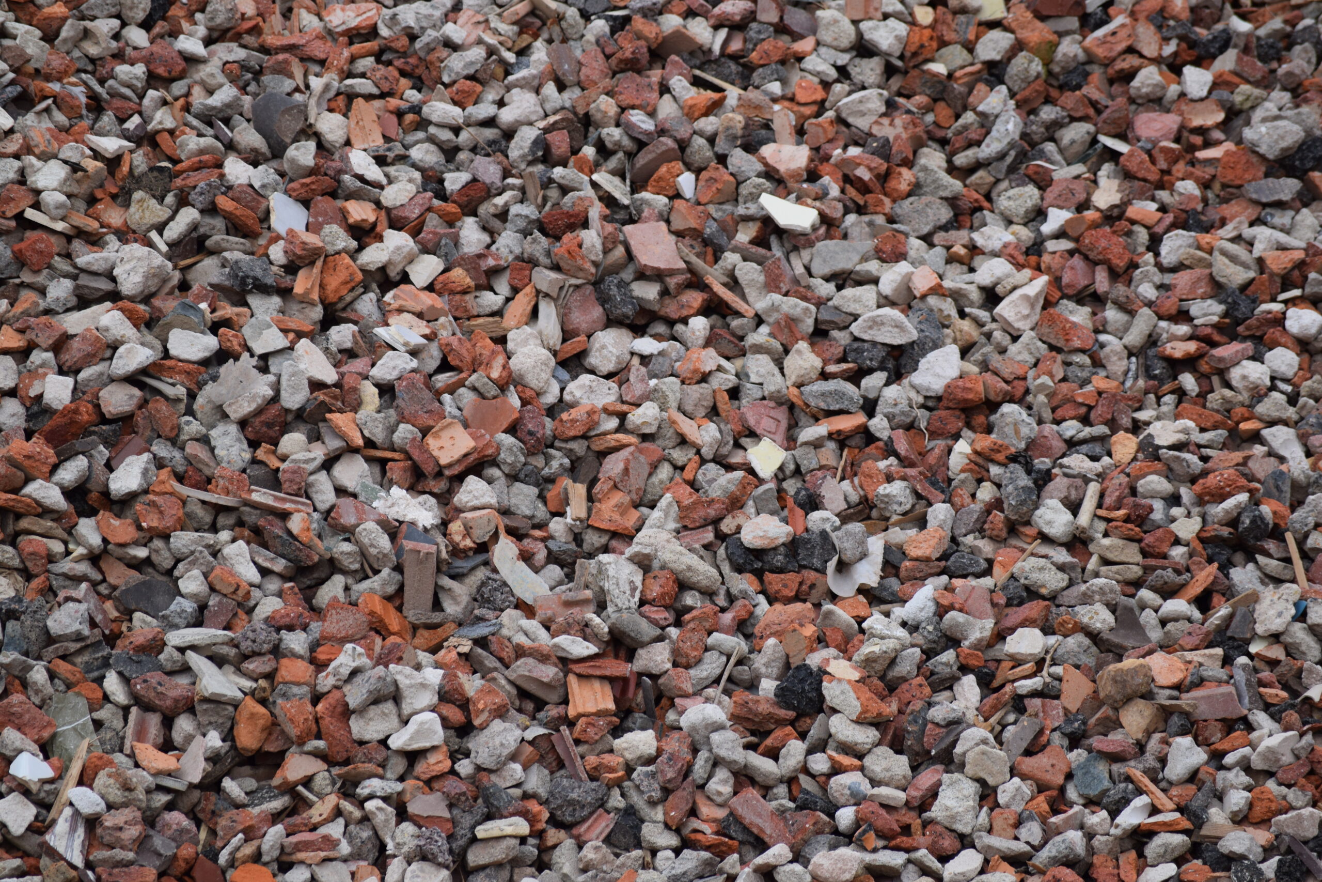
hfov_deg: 6.9
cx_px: 661
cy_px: 441
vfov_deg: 4.6
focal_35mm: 300
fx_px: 11016
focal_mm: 200
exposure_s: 1/640
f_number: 6.3
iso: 200
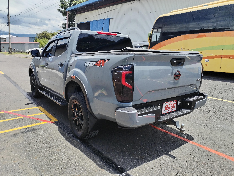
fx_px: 196
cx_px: 117
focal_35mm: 29
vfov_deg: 48.2
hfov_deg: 61.7
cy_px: 88
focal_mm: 4.75
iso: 100
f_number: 1.8
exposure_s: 1/1089
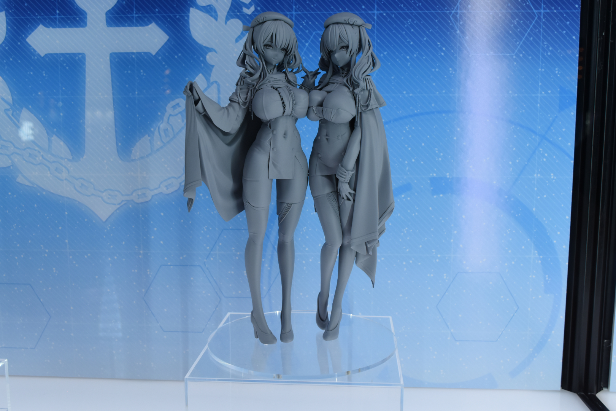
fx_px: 642
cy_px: 206
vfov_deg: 35.5
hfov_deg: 51.3
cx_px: 308
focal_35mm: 38
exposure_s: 1/320
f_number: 8
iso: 640
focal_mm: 25
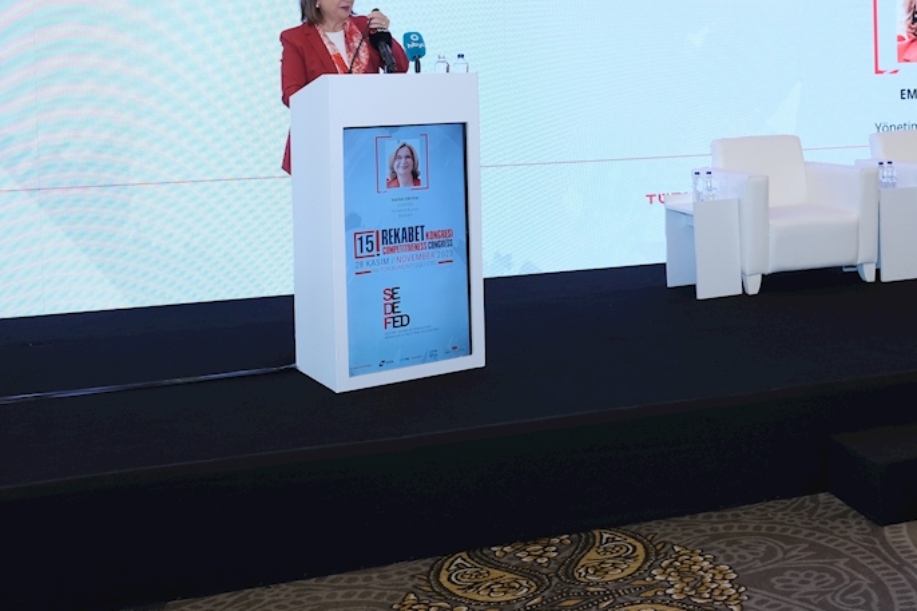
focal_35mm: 42
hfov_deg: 45.8
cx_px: 603
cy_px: 94
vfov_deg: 30.8
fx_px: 1070
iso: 800
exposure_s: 1/125
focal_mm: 16
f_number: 4
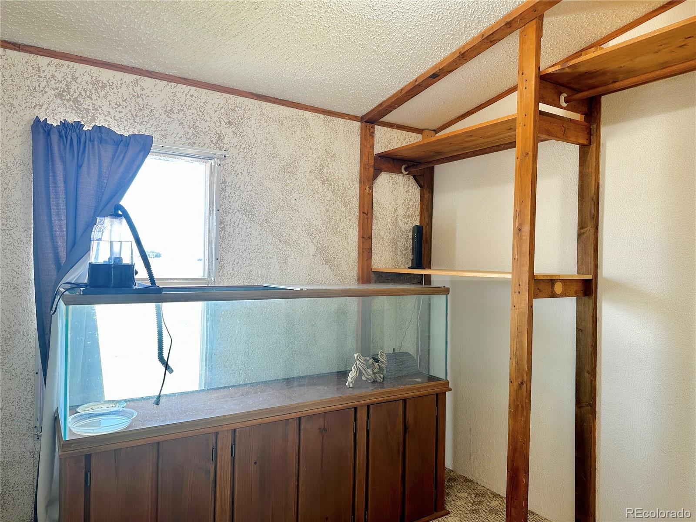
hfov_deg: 71.6
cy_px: 261
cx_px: 348
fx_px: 483
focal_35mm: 24
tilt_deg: -1.6
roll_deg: -1.1
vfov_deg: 56.8
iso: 80
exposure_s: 1/120
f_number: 1.78
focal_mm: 6.86
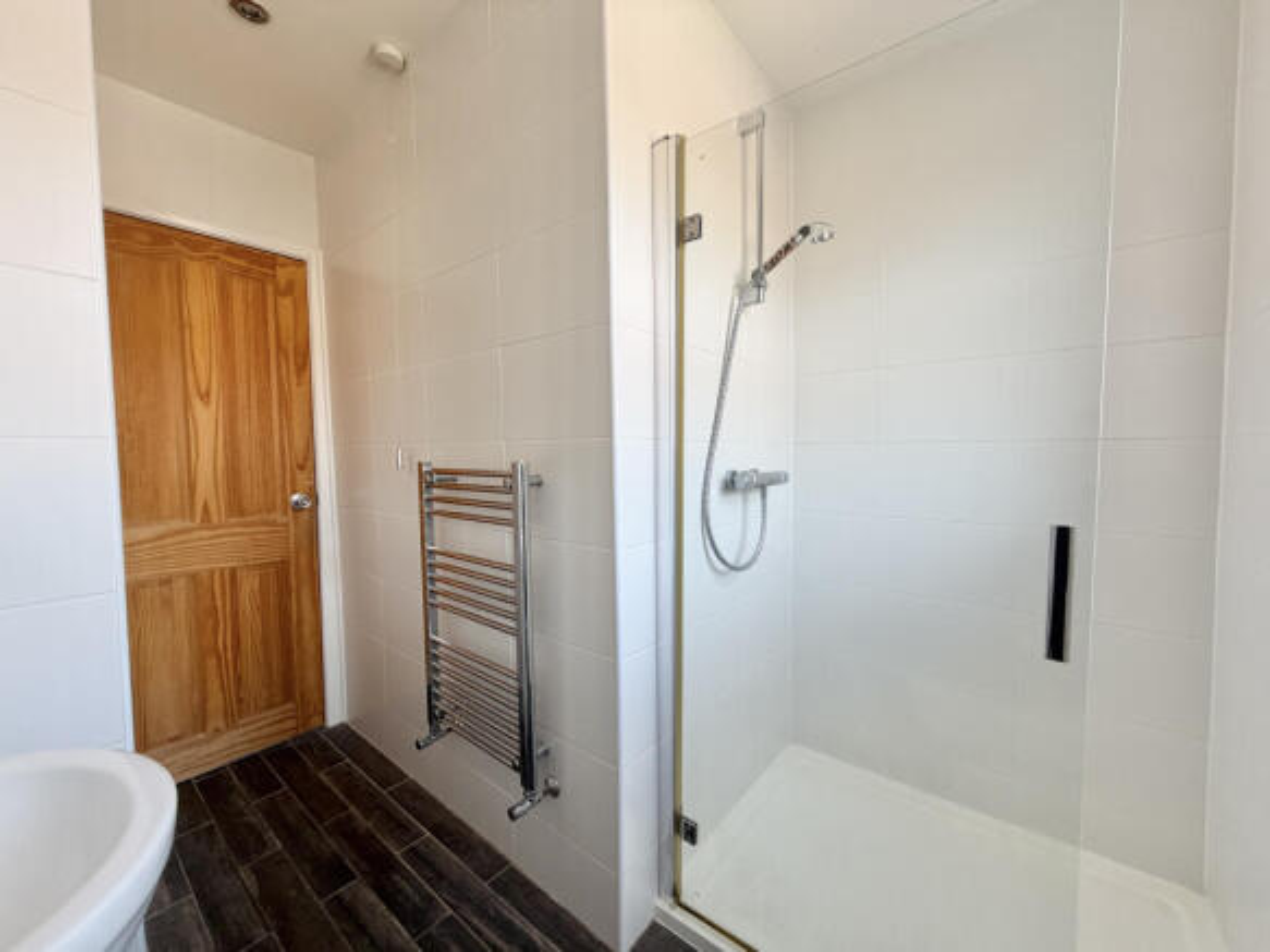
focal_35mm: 14
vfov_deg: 85.7
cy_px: 476
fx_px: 514
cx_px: 635
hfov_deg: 102.1
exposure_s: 1/121
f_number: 2.2
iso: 125
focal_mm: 2.22
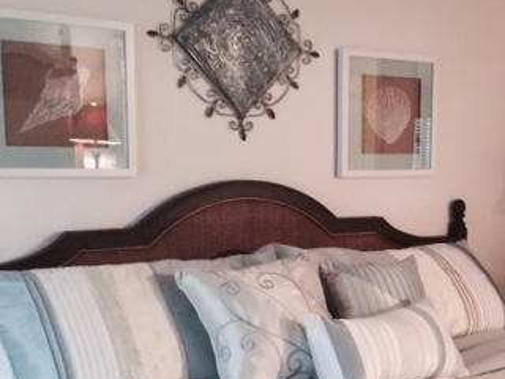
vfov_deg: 25.0
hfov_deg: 32.3
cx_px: 404
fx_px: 846
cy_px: 272
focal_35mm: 58
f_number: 2.2
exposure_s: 1/4
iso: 100
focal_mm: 4.15
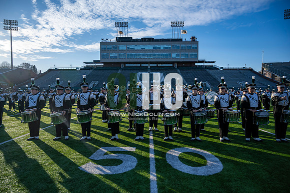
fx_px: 193
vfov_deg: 53.2
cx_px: 145
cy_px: 96
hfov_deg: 73.7
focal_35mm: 24
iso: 80
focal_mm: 24
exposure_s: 1/800
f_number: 4
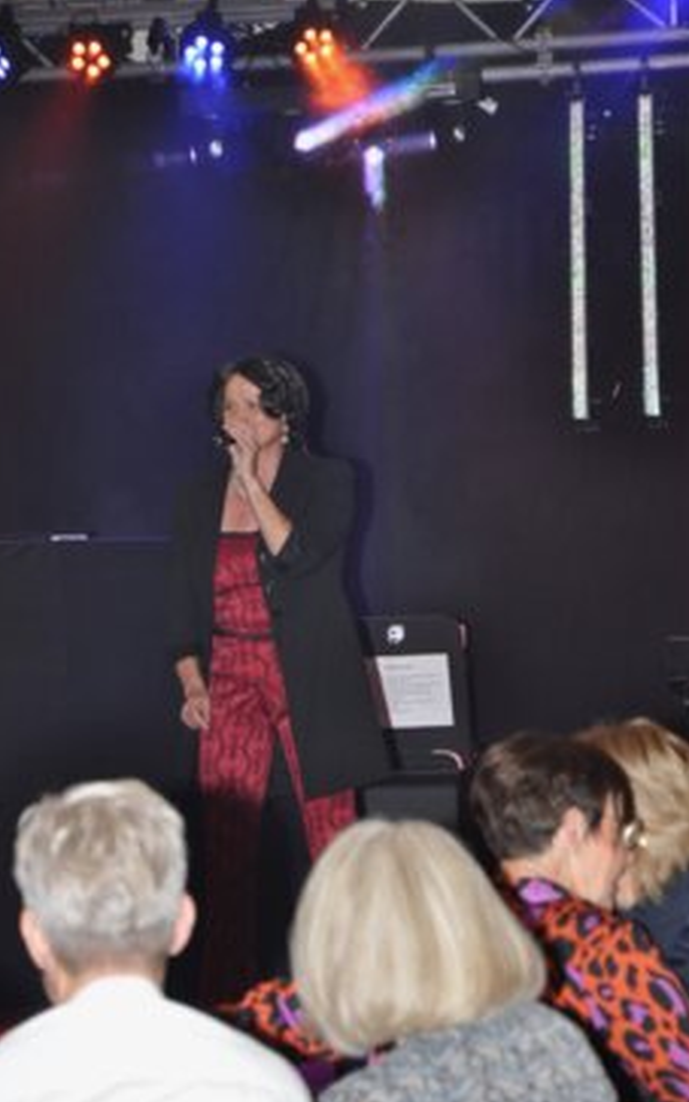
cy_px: 507
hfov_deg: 7.4
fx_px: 5302
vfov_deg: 11.9
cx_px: 325
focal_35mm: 177
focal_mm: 105
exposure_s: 1/60
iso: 800
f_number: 5.6
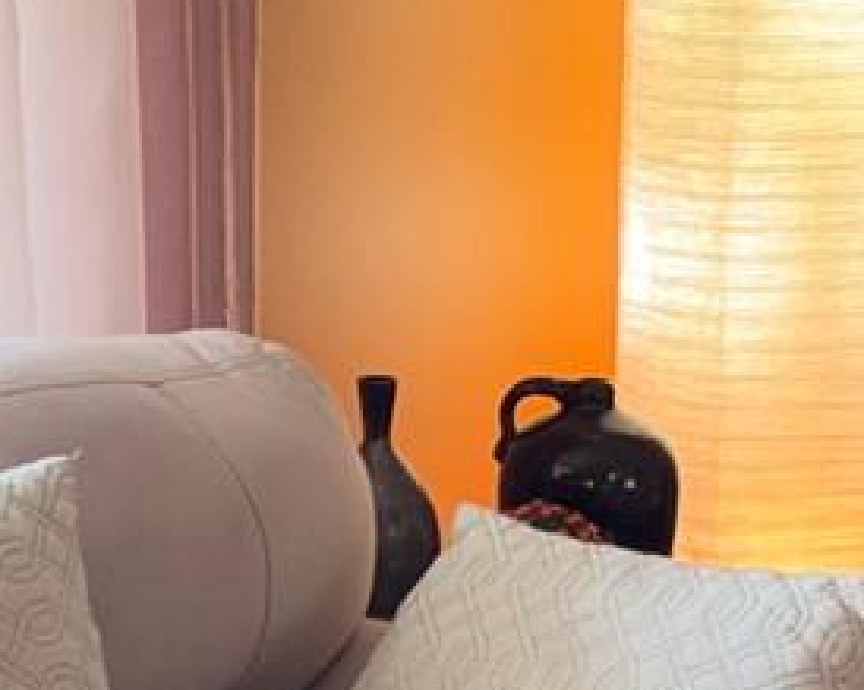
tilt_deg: -14.1
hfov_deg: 10.2
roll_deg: +0.0
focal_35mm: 190
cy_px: 888
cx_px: 366
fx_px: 4857
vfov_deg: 8.0
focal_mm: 5.96
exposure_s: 1/30
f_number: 1.6
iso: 32
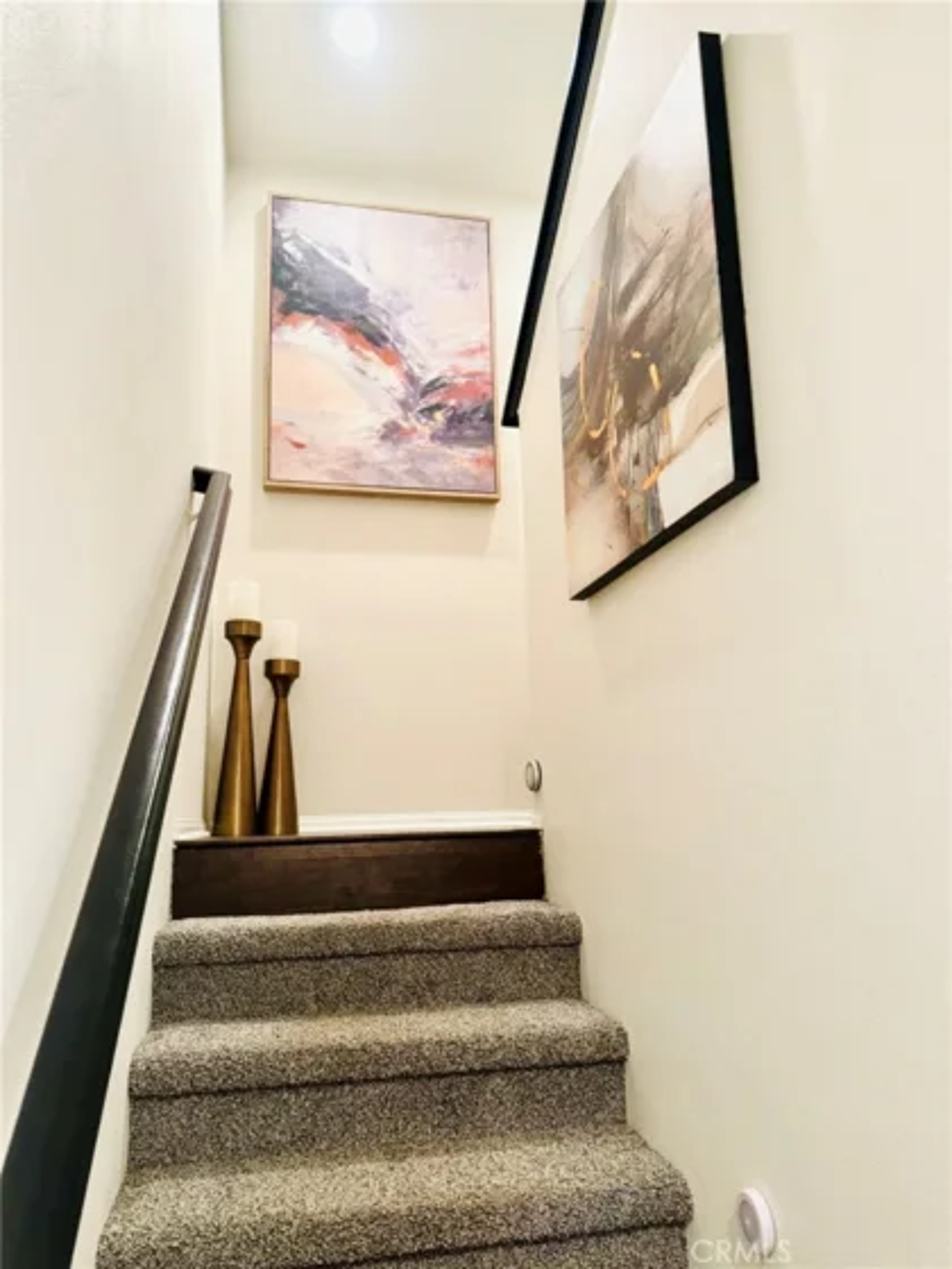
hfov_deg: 56.8
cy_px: 634
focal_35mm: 24
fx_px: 880
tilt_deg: +10.5
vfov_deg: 71.6
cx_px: 476
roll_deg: +1.5
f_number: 1.78
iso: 640
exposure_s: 1/60
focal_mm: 6.76
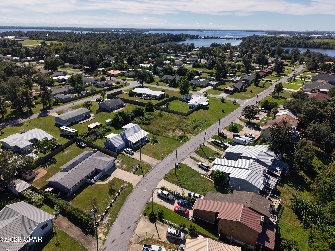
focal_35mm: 24
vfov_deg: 56.8
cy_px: 126
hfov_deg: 71.6
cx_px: 168
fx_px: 232
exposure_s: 1/80
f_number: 1.8
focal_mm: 8.67
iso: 100
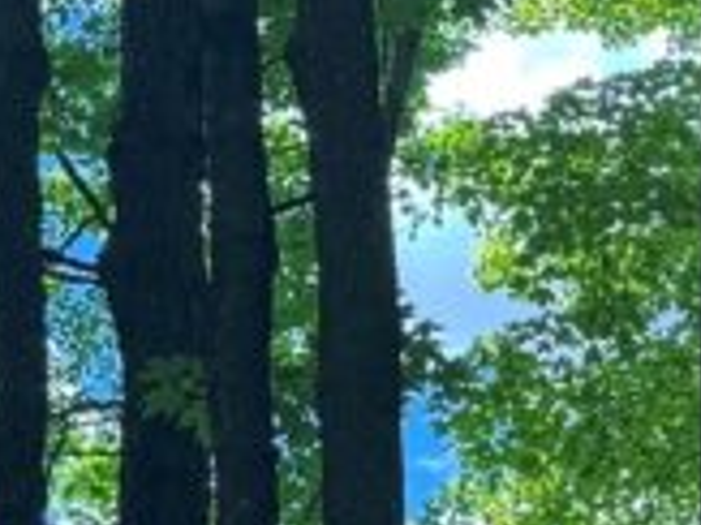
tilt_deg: +13.7
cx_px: 1275
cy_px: 637
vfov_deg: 9.3
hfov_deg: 11.6
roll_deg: -2.2
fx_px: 3177
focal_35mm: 157
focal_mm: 6.76
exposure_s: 1/553
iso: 80
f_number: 1.78
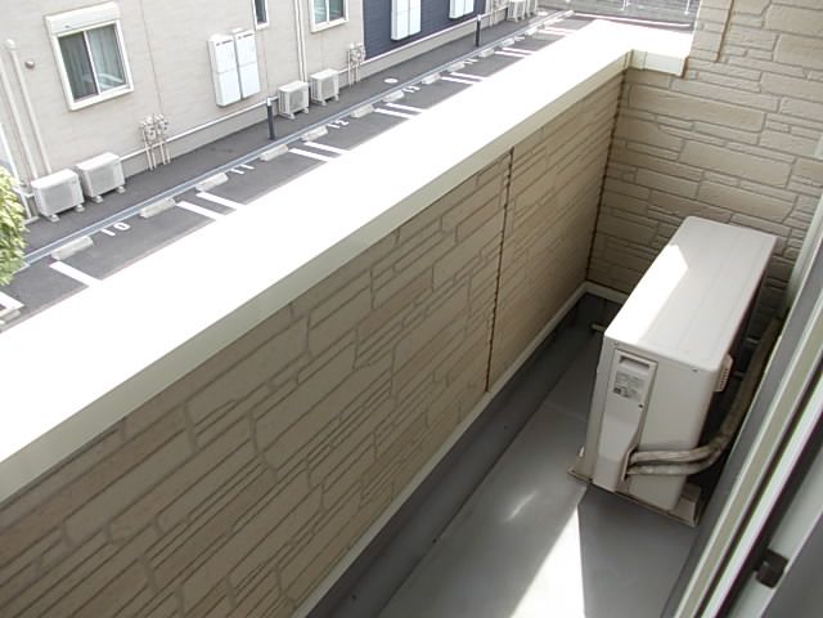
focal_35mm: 28
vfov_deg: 49.7
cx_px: 412
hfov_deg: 63.4
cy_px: 309
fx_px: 666
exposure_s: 1/250
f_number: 2.7
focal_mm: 4
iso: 80
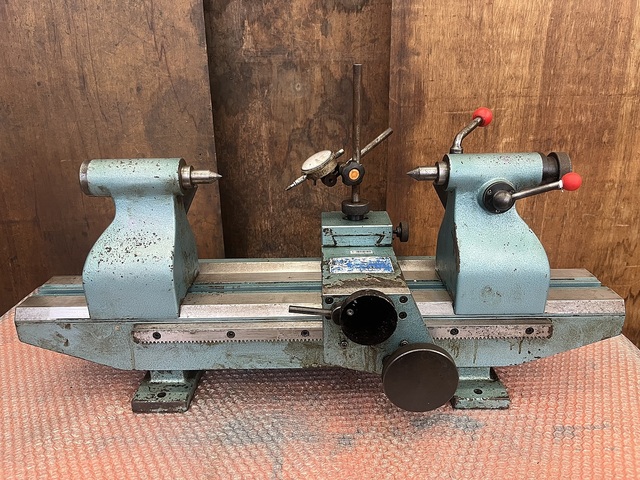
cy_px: 240
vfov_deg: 53.1
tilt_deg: -22.2
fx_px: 481
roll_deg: +1.4
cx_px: 320
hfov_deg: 67.3
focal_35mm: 26
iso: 160
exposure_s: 1/60
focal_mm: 5.1
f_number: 1.6
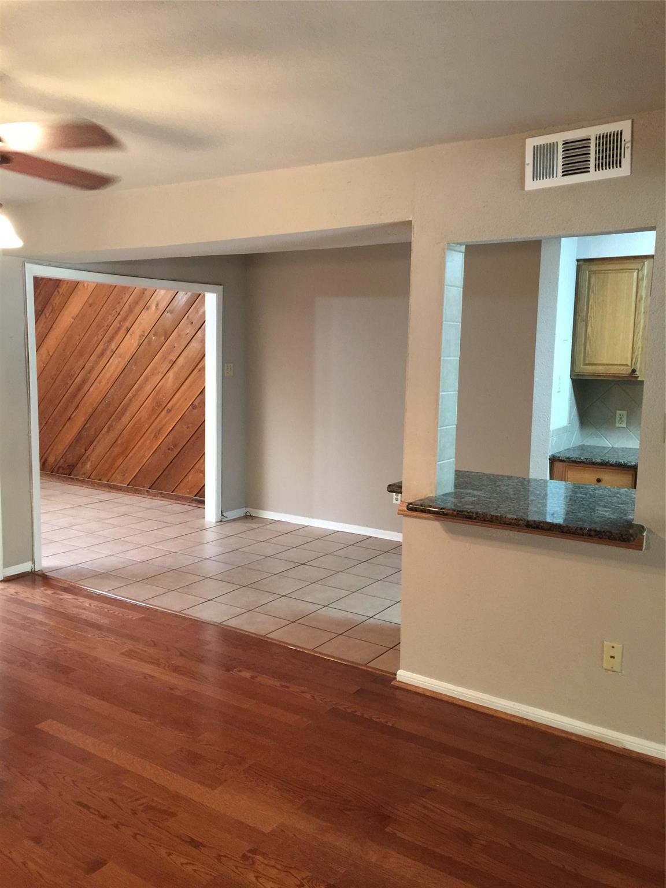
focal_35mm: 29
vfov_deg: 61.7
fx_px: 744
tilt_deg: -5.5
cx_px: 333
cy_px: 444
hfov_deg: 48.2
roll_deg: -1.0
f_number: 2.2
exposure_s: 1/10
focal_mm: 4.15
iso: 100
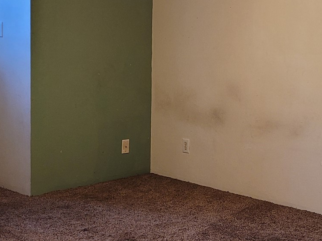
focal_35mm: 71
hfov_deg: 27.2
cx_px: 217
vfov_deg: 20.6
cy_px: 81
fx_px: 660
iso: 200
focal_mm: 5.4
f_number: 1.8
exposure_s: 1/40
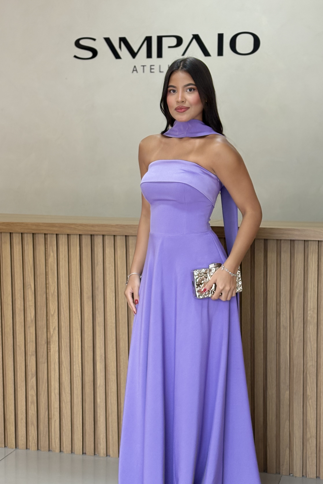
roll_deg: -0.2
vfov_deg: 30.9
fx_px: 875
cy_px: 258
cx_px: 177
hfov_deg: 20.9
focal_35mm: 65
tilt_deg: -6.1
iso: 80
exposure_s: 1/102
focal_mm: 5.96
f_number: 1.6
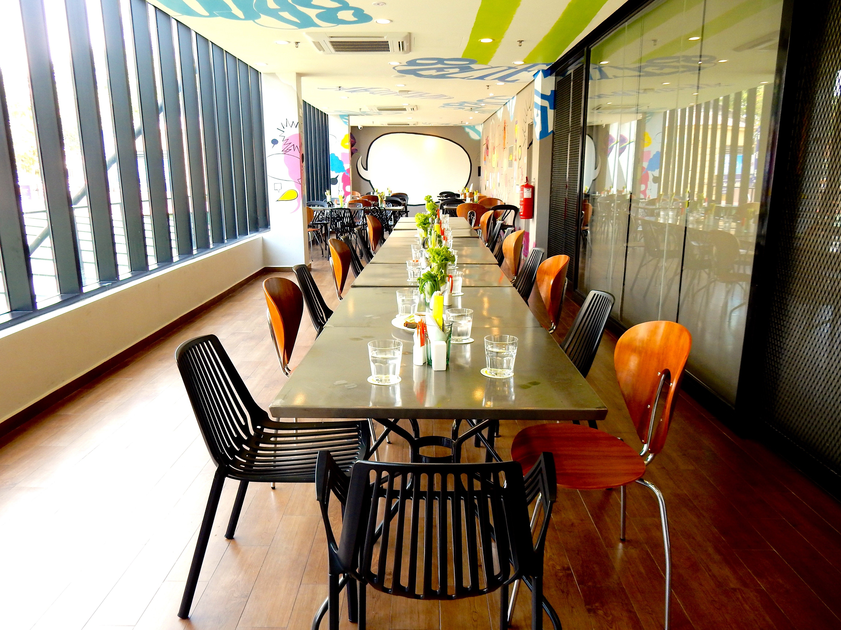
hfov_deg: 69.4
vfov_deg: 54.9
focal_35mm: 25
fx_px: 607
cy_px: 315
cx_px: 420
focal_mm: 4.5
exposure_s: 1/30
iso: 125
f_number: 3.7
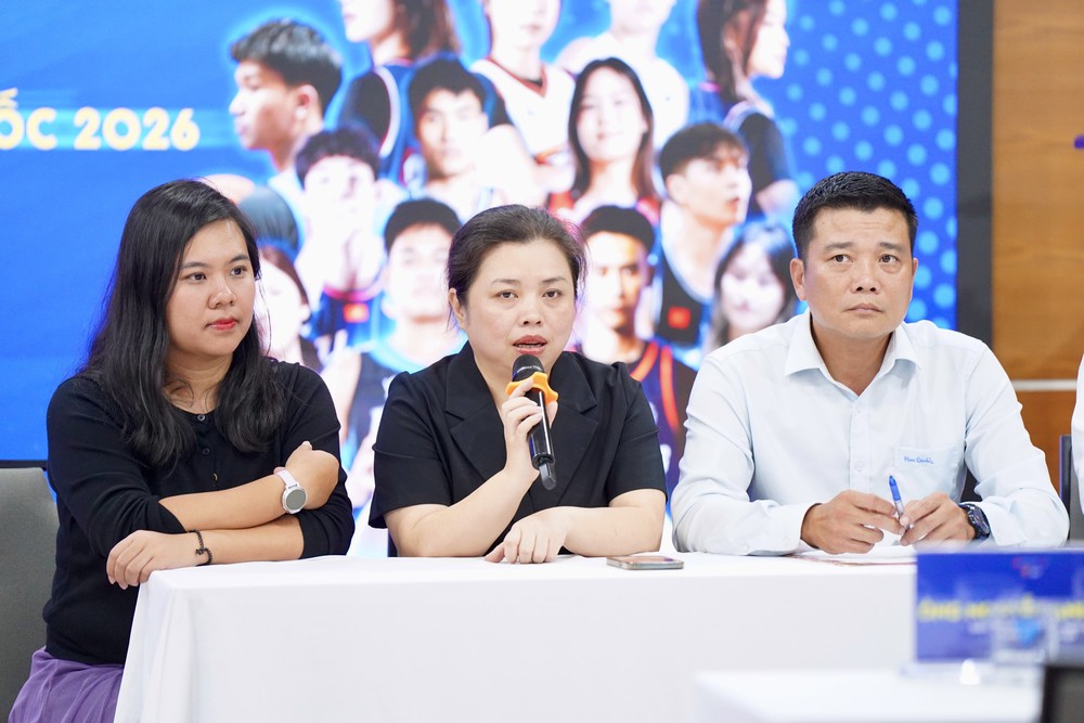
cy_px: 362
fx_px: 6023
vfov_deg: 6.9
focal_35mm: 200
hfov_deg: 10.3
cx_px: 542
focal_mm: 200
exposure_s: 1/250
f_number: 2.8
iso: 3200
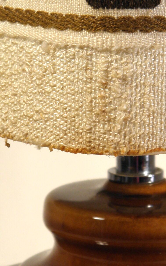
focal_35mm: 179
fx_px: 1296
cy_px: 81
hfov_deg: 7.3
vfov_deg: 11.7
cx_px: 109
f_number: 4.4
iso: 100
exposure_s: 1/50
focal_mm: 14.3
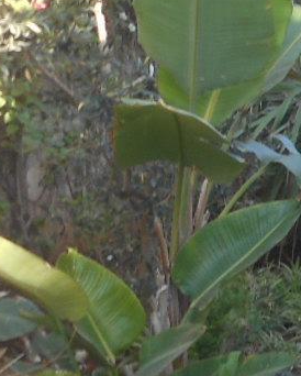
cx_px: 653
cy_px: 104
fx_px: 1268
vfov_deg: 16.8
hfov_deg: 11.7
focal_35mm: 114
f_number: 3.7
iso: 80
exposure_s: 1/40
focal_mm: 4.5
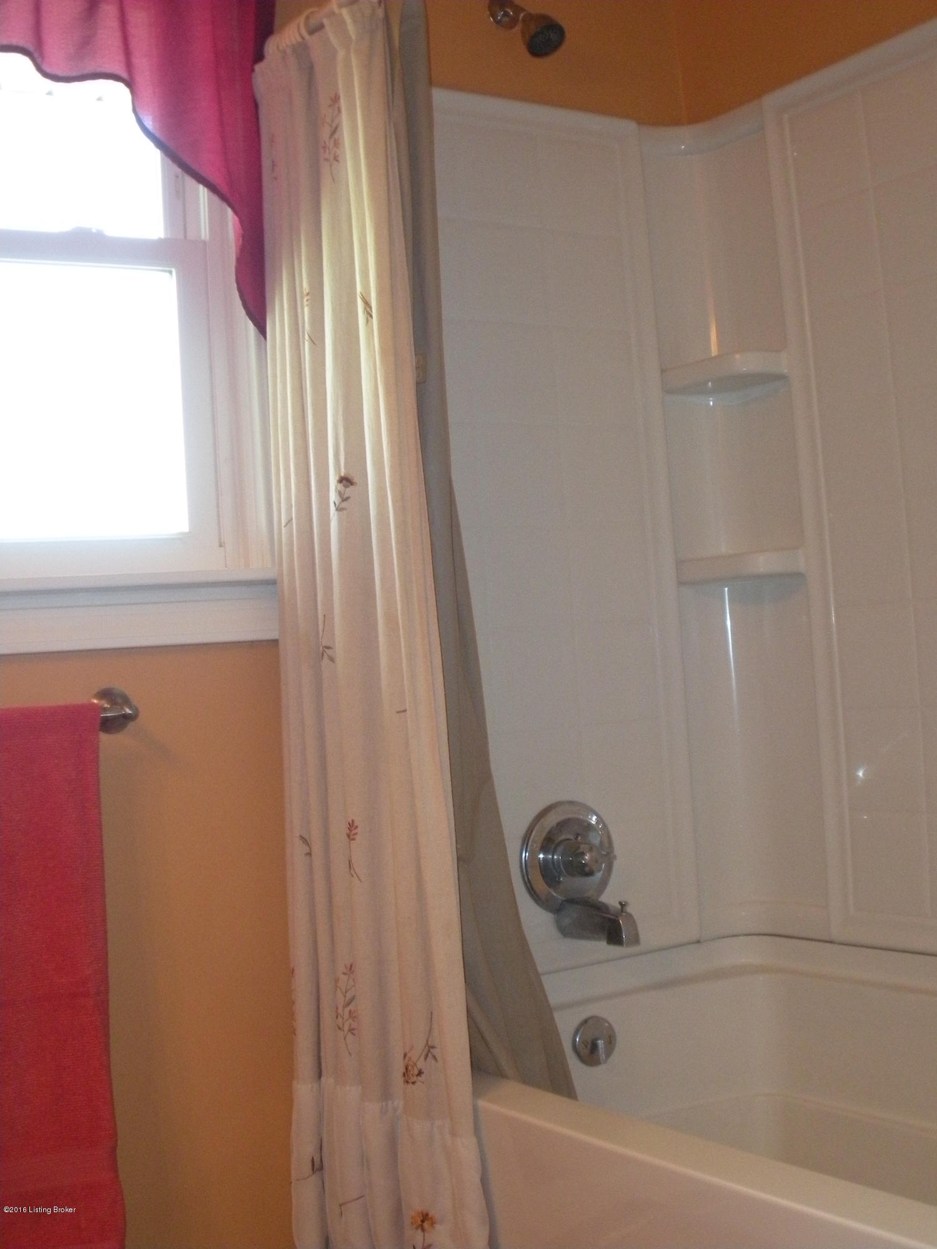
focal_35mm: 43
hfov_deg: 33.6
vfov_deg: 43.9
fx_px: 1552
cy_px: 624
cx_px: 468
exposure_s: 1/30
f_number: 4
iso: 400
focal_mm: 7.7
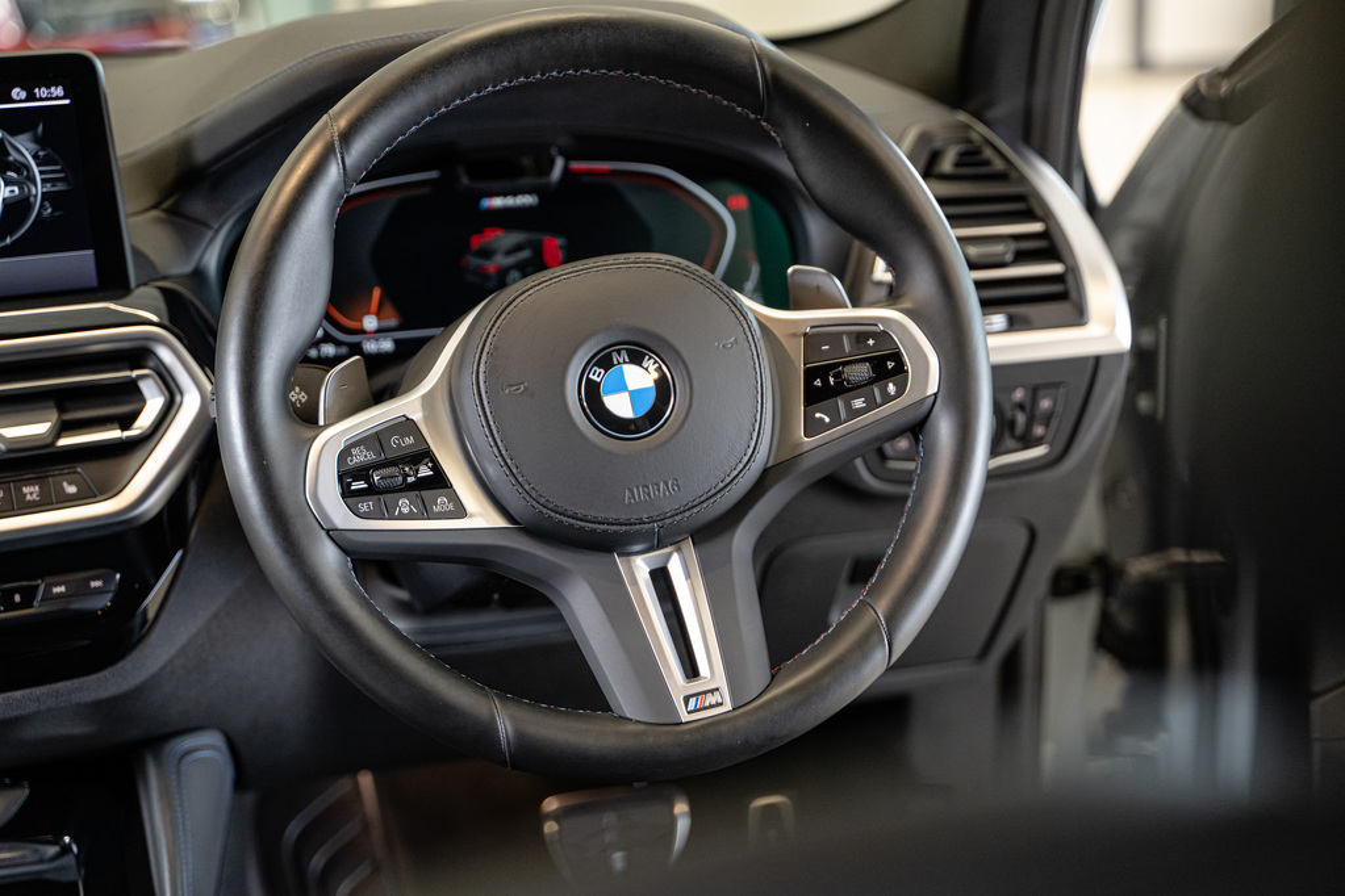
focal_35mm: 55
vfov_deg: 24.6
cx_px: 672
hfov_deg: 36.2
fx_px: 2055
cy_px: 448
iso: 1600
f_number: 2.8
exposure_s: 1/125
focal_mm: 55
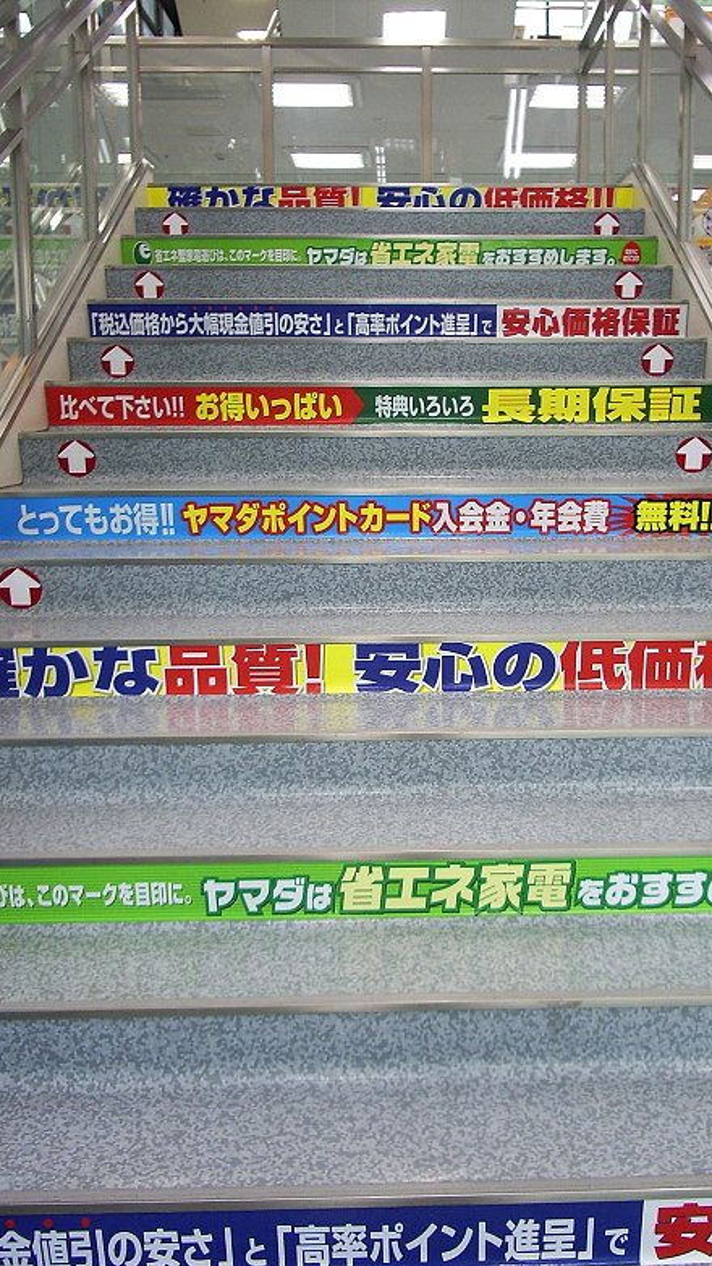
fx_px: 1309
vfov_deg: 51.6
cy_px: 622
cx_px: 434
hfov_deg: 30.3
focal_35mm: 39
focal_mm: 5.8
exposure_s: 1/60
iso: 80
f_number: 2.6
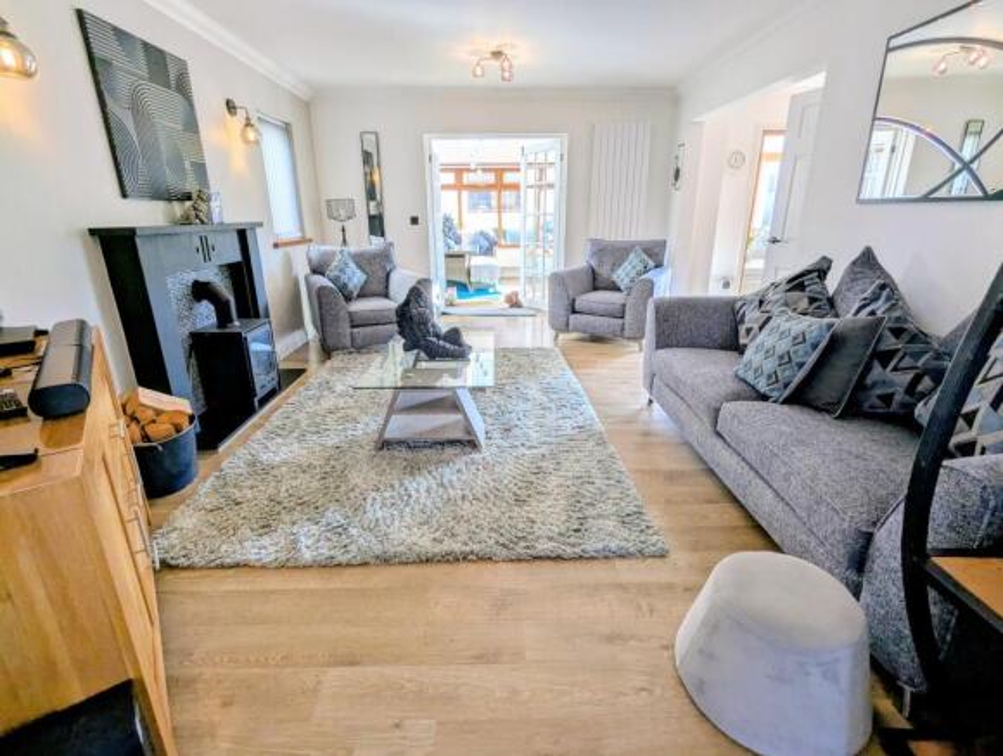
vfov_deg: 78.3
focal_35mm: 16
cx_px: 502
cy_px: 378
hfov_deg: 94.4
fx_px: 464
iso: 68
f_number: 2.2
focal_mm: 2.35
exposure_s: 1/100
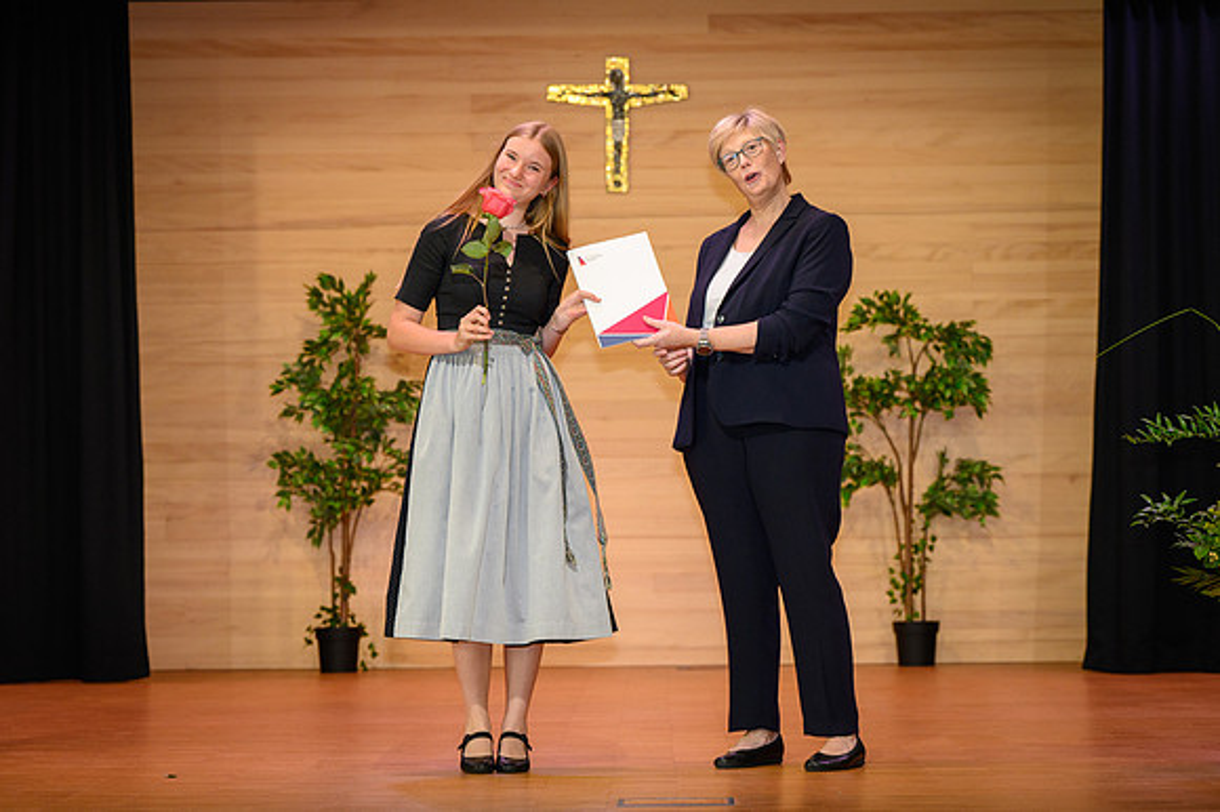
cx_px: 580
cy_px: 349
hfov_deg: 16.9
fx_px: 4118
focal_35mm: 122
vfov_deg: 11.3
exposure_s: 1/200
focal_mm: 105
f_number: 5
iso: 2000
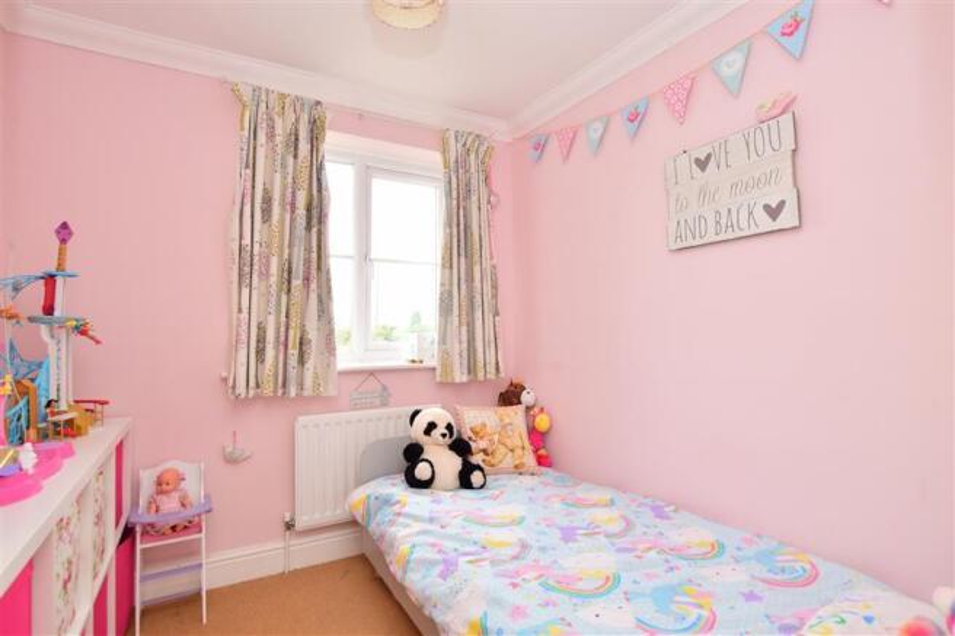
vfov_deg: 69.6
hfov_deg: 92.5
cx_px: 478
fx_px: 457
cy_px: 318
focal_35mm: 17
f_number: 9
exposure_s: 1/80
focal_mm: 11.5
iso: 400
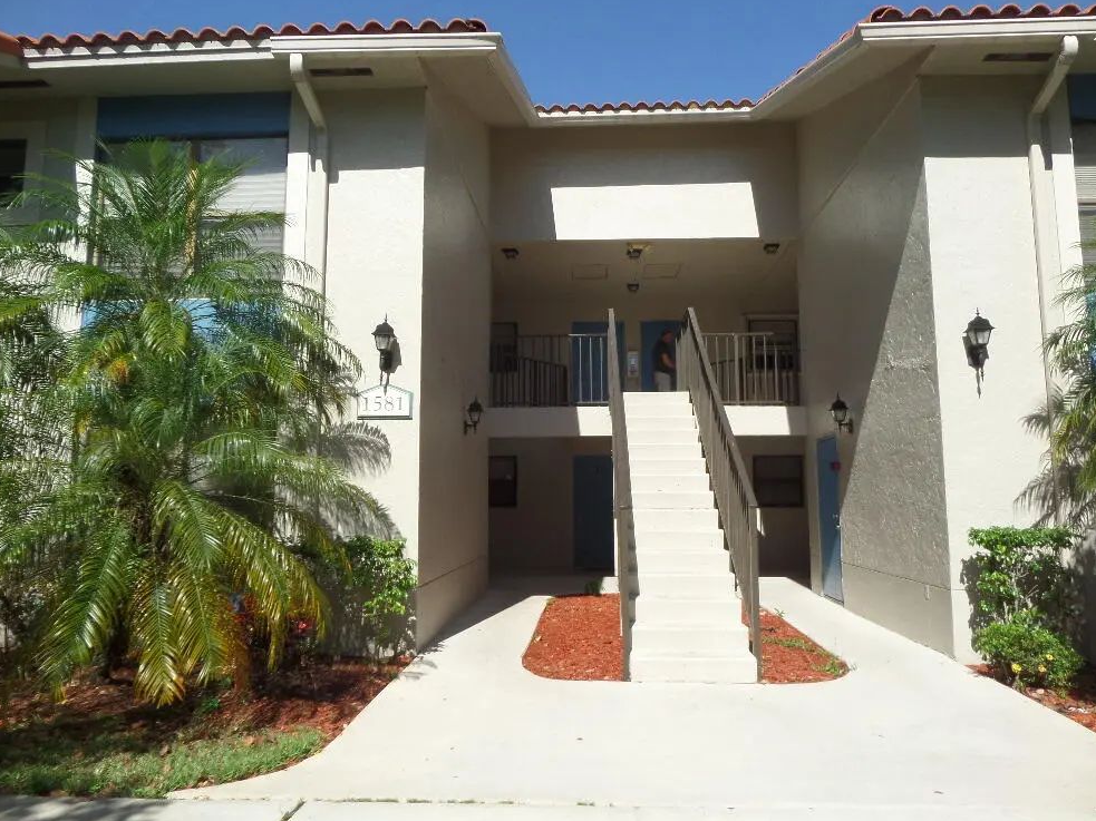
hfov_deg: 69.4
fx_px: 791
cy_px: 397
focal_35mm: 25
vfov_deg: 54.9
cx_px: 549
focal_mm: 4
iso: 100
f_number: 3.2
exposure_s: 1/1000
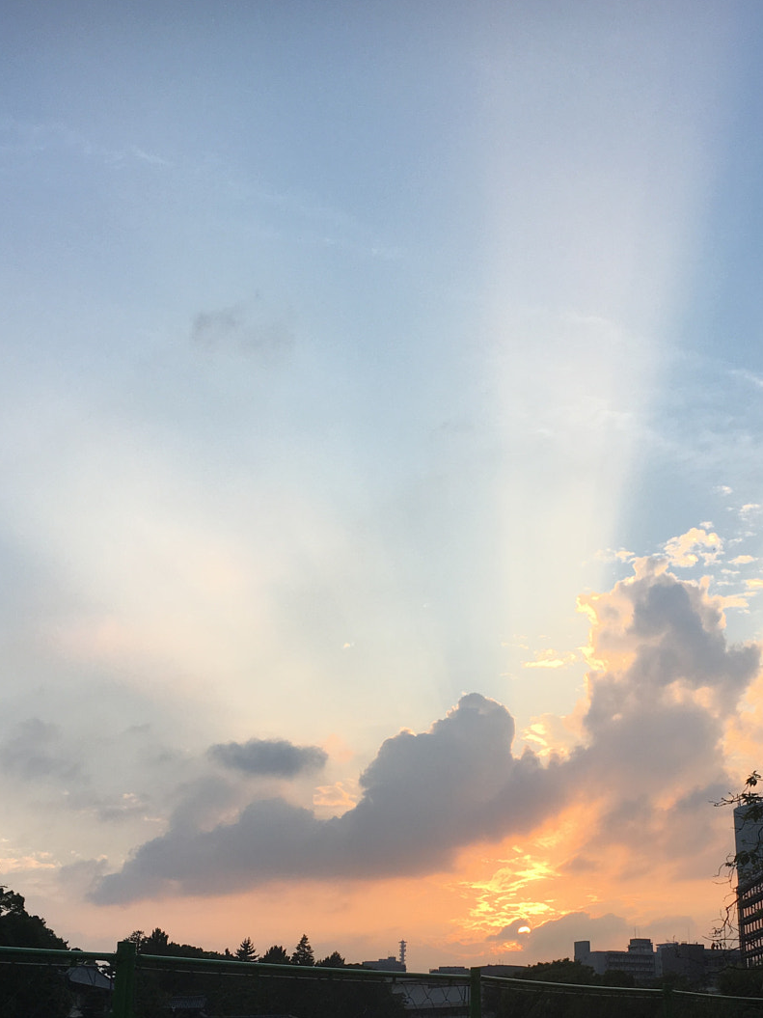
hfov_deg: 32.8
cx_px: 458
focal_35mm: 44
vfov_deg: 42.2
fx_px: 1293
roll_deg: -0.8
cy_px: 703
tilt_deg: +16.2
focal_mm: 4.15
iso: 25
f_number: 2.2
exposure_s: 1/615
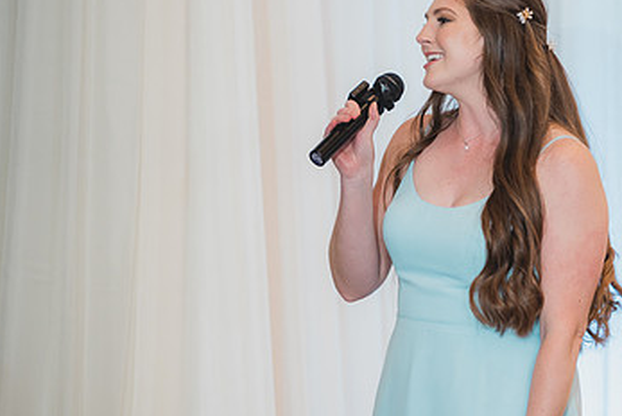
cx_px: 454
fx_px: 4565
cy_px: 152
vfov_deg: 5.2
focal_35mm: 264
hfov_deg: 7.8
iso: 1000
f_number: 2.8
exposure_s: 1/250
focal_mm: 158
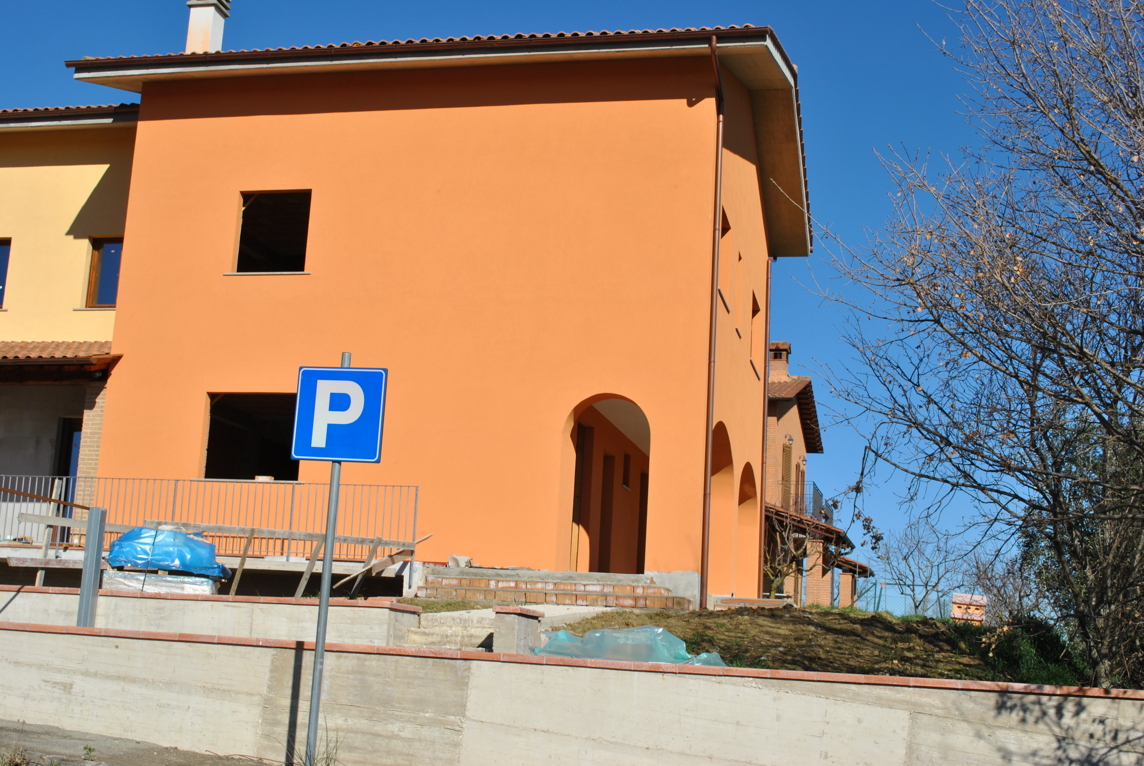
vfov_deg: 29.9
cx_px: 572
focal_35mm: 45
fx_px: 1432
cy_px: 383
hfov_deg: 43.6
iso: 100
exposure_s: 1/400
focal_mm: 30
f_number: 10
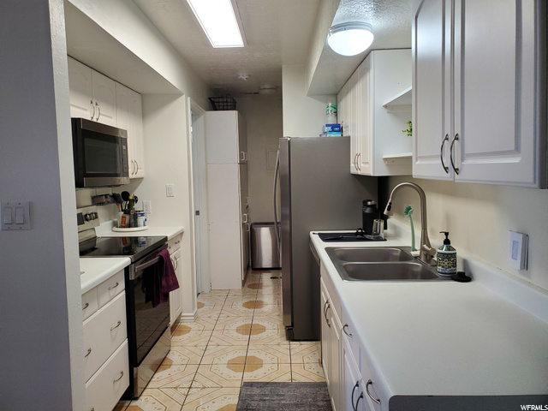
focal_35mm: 26
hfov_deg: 67.3
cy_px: 206
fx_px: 412
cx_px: 274
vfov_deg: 53.1
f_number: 2.4
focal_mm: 4.3
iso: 250
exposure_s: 1/120
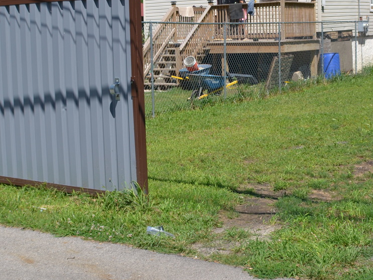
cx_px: 230
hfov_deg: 23.8
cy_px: 74
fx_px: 884
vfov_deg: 17.9
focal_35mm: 82
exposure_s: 1/640
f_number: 4.2
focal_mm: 26
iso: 100
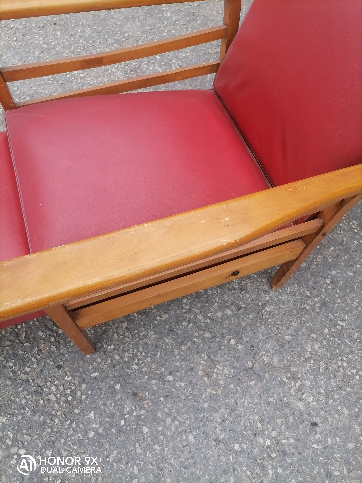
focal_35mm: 27
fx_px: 376
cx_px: 181
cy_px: 242
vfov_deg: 65.3
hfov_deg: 51.4
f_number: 1.8
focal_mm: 5.4
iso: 50
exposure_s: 1/413
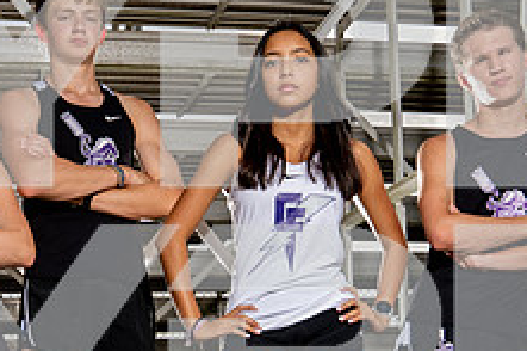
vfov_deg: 18.6
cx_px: 122
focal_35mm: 71
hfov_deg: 28.0
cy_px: 352
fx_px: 1039
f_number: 8
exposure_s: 1/250
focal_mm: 27
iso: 100
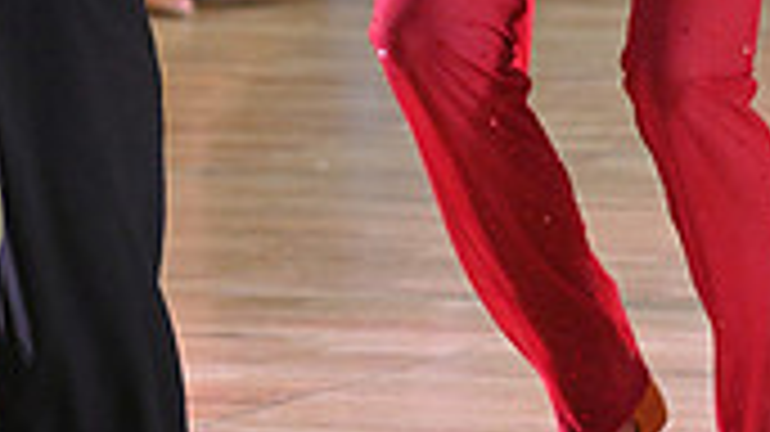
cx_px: 335
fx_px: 9816
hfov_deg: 4.5
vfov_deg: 2.5
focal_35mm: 481
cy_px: -338
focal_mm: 135
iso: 3200
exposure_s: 1/320
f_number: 5
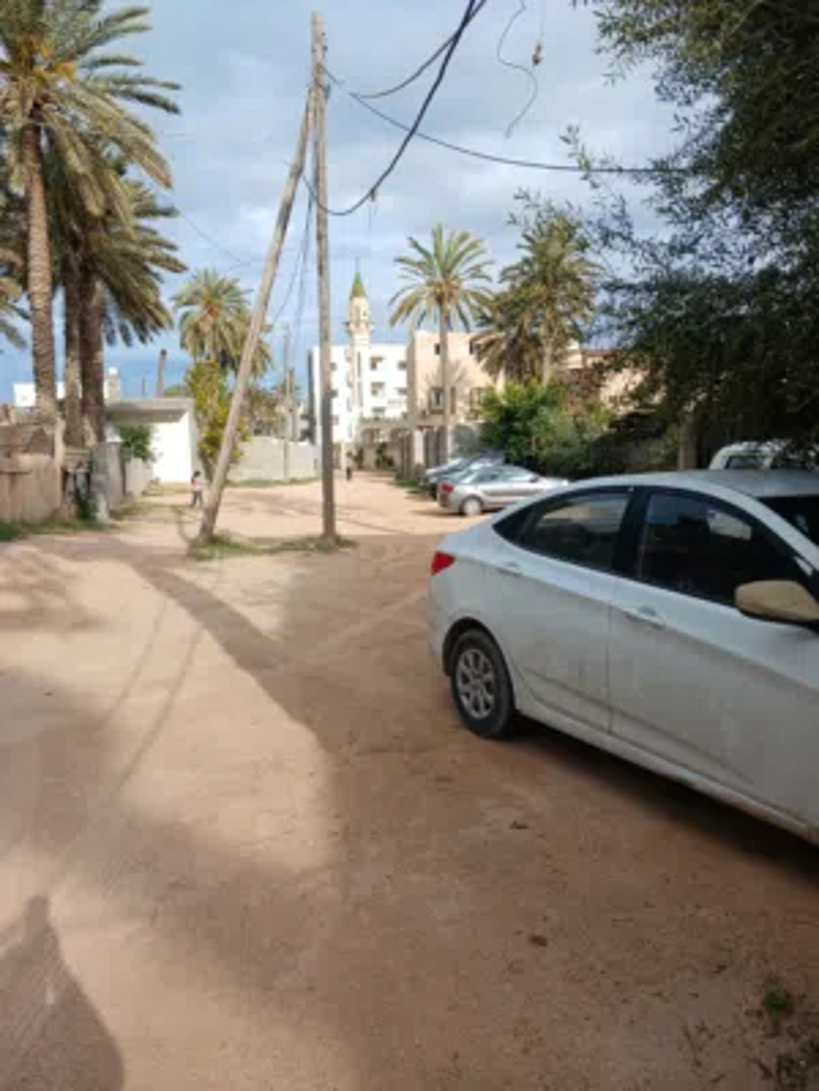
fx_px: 852
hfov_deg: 51.4
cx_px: 410
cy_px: 546
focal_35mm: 27
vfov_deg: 65.3
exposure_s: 1/359
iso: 20
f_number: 1.8
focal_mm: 4
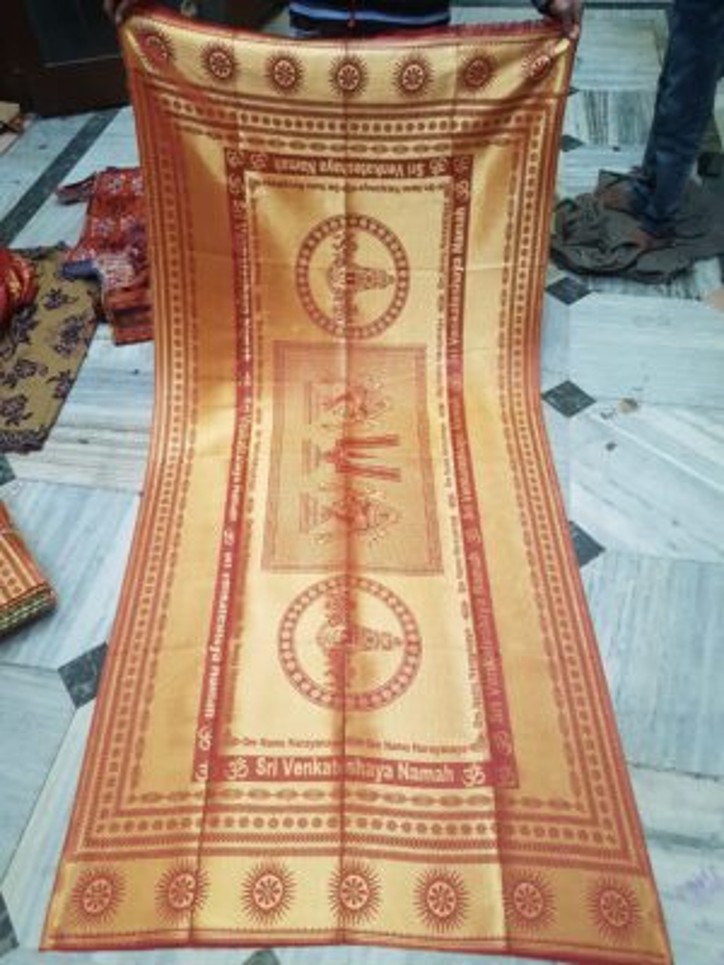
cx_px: 362
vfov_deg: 67.3
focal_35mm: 26
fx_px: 725
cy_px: 482
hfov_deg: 53.1
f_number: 1.7
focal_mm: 4.2
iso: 200
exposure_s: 1/25
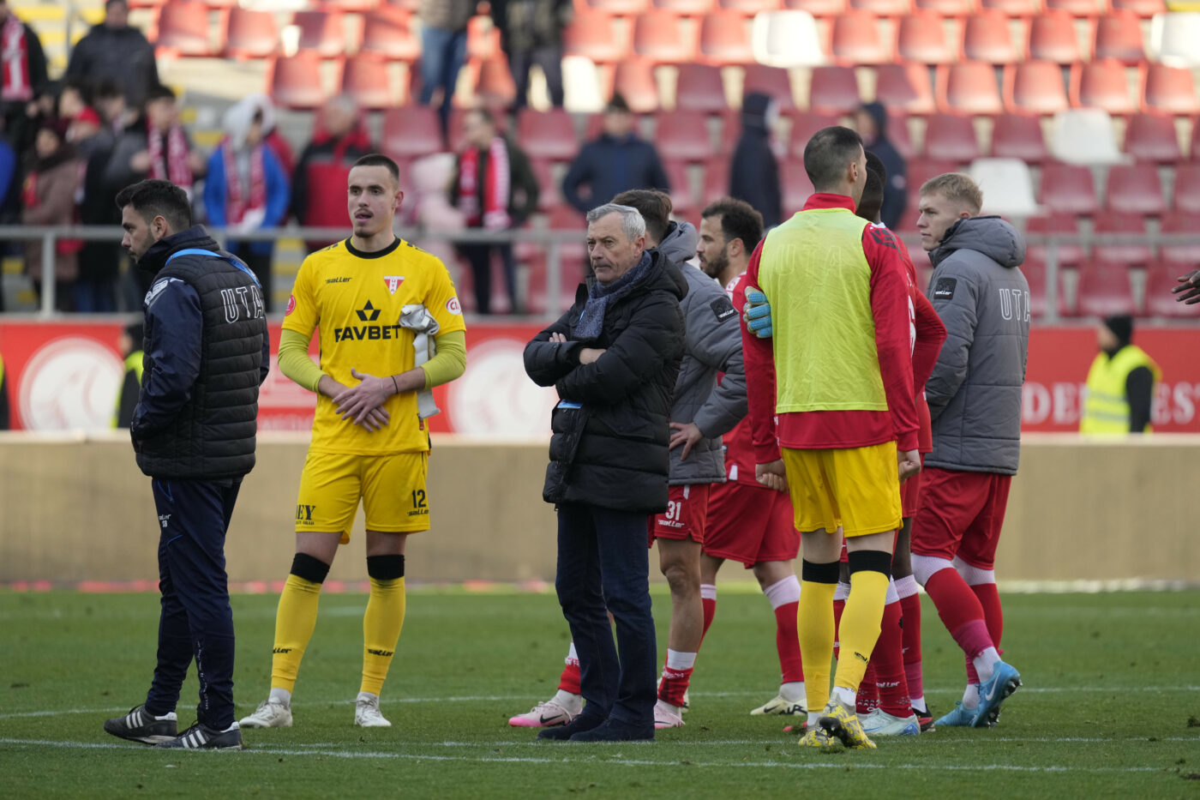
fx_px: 19996
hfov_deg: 3.4
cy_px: 400
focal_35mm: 600
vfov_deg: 2.3
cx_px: 600
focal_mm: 600
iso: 800
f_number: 6.3
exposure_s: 1/500
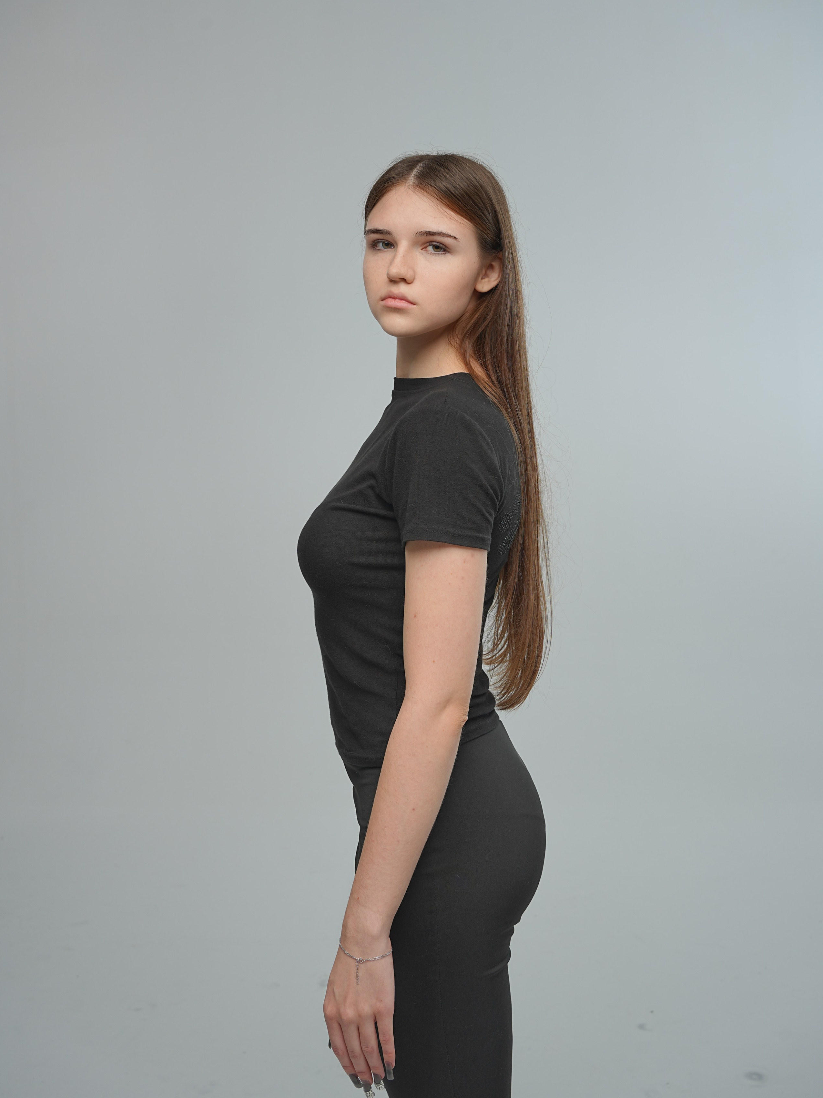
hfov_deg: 37.7
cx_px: 411
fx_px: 1205
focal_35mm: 38
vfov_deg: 49.0
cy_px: 531
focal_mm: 35
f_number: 7.1
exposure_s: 1/160
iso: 100
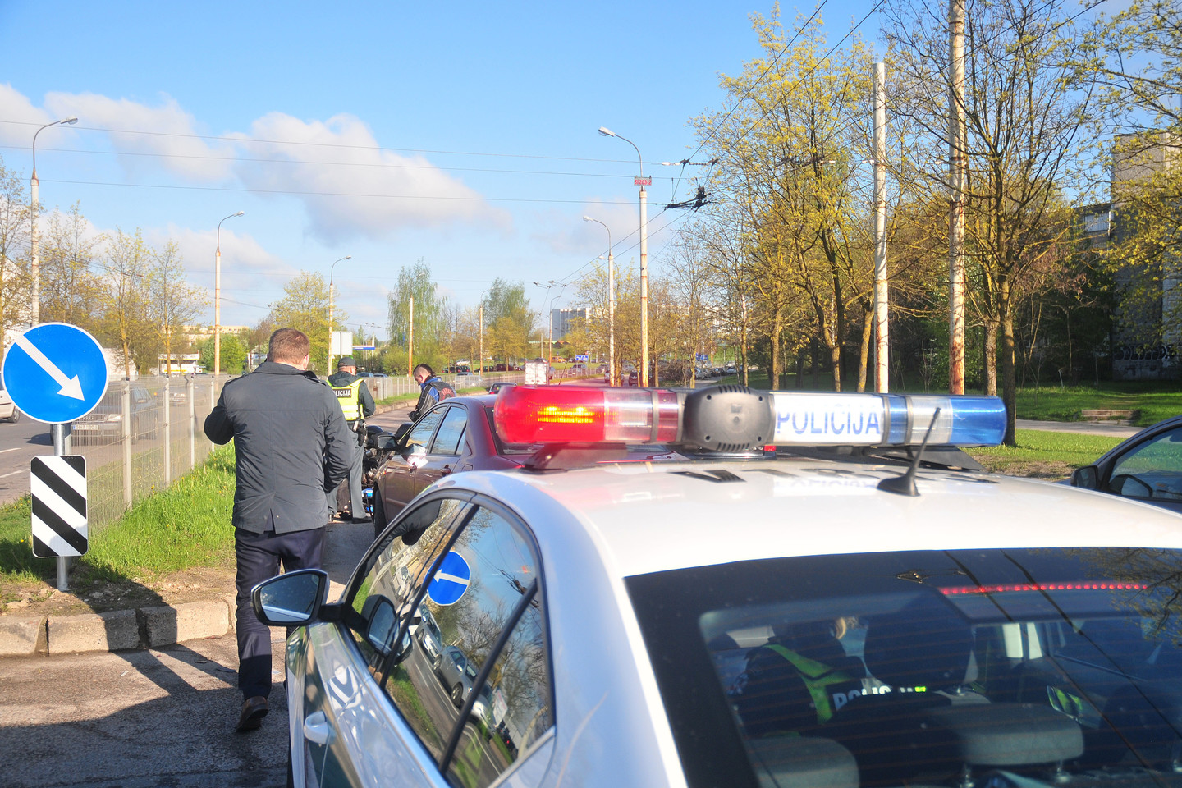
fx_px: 1231
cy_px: 394
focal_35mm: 38
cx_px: 591
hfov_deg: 51.3
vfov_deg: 35.5
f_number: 3.8
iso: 200
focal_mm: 25
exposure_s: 1/1000
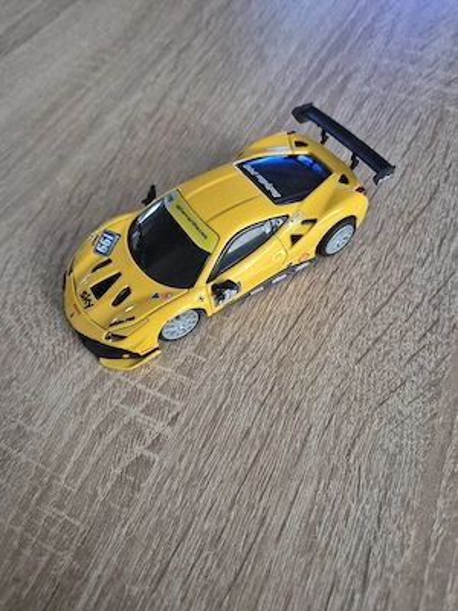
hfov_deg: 58.9
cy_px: 306
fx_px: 406
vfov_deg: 73.9
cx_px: 229
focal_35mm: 23
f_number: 1.8
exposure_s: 1/120
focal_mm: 5.4
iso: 800
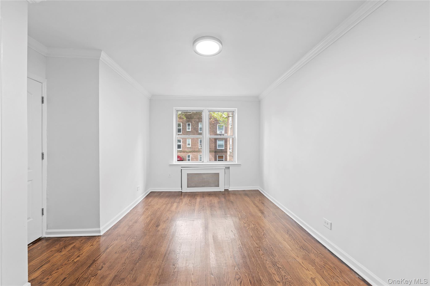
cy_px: 143
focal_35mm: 14
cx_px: 215
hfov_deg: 104.3
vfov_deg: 81.2
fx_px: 167
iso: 320
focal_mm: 14
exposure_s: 1/1.25
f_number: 10
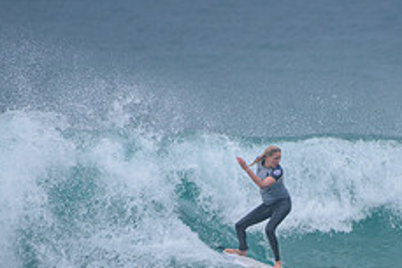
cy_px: 279
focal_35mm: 1265
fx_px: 14134
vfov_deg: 1.1
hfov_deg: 1.6
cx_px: 314
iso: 280
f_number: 5.6
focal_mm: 500
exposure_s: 1/2000
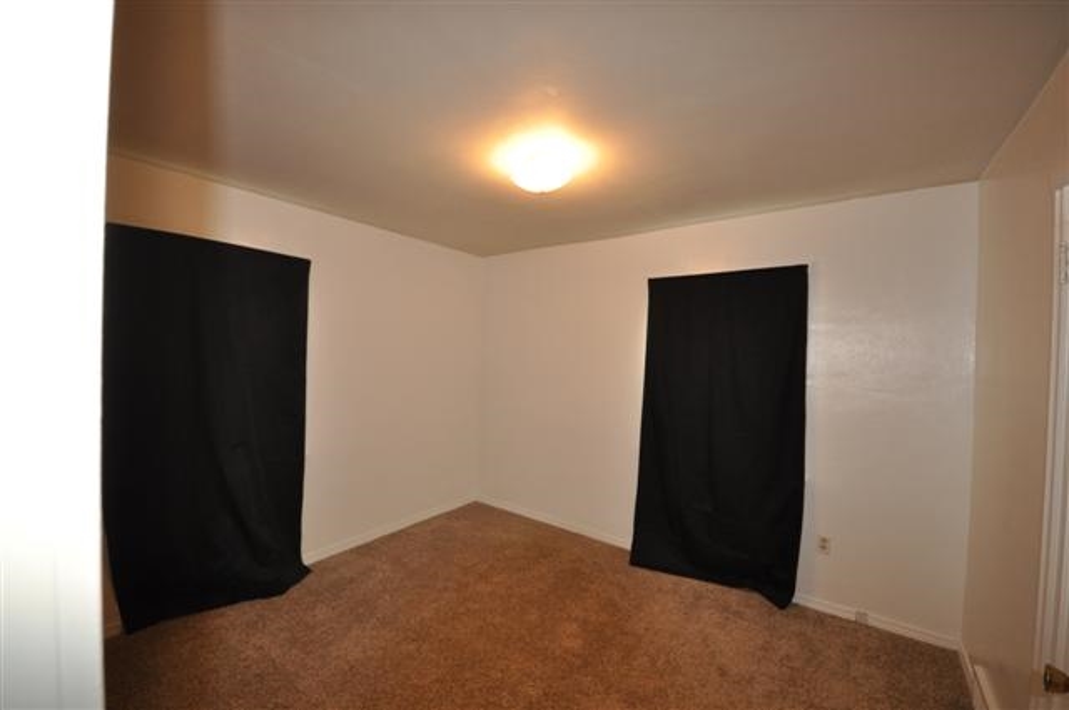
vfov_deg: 83.1
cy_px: 355
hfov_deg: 106.3
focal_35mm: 14
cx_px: 534
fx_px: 400
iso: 800
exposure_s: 1/60
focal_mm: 9
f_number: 4.5
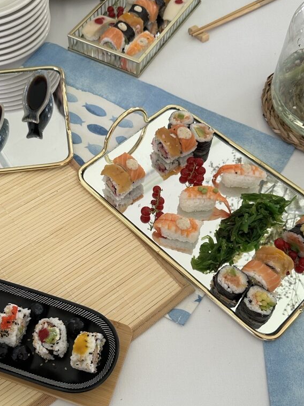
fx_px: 445
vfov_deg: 48.7
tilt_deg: -60.6
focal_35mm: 38
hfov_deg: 37.6
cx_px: 134
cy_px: 242
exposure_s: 1/121
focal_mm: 6.86
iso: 80
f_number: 1.78
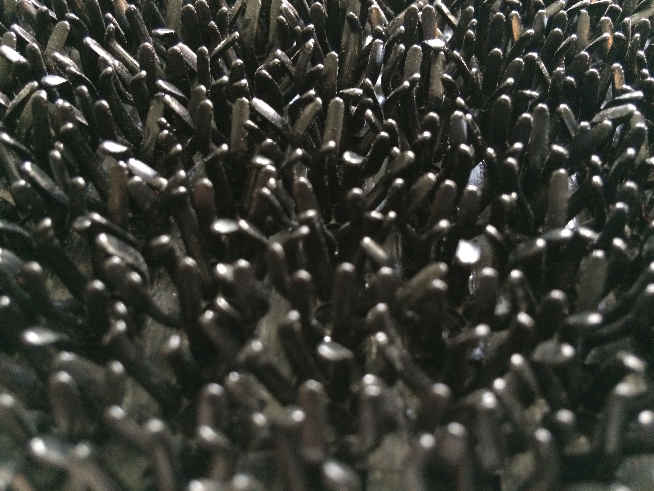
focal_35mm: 29
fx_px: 548
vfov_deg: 48.2
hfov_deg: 61.7
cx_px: 327
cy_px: 246
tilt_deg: -49.3
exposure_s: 1/15
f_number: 2.2
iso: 400
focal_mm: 4.15
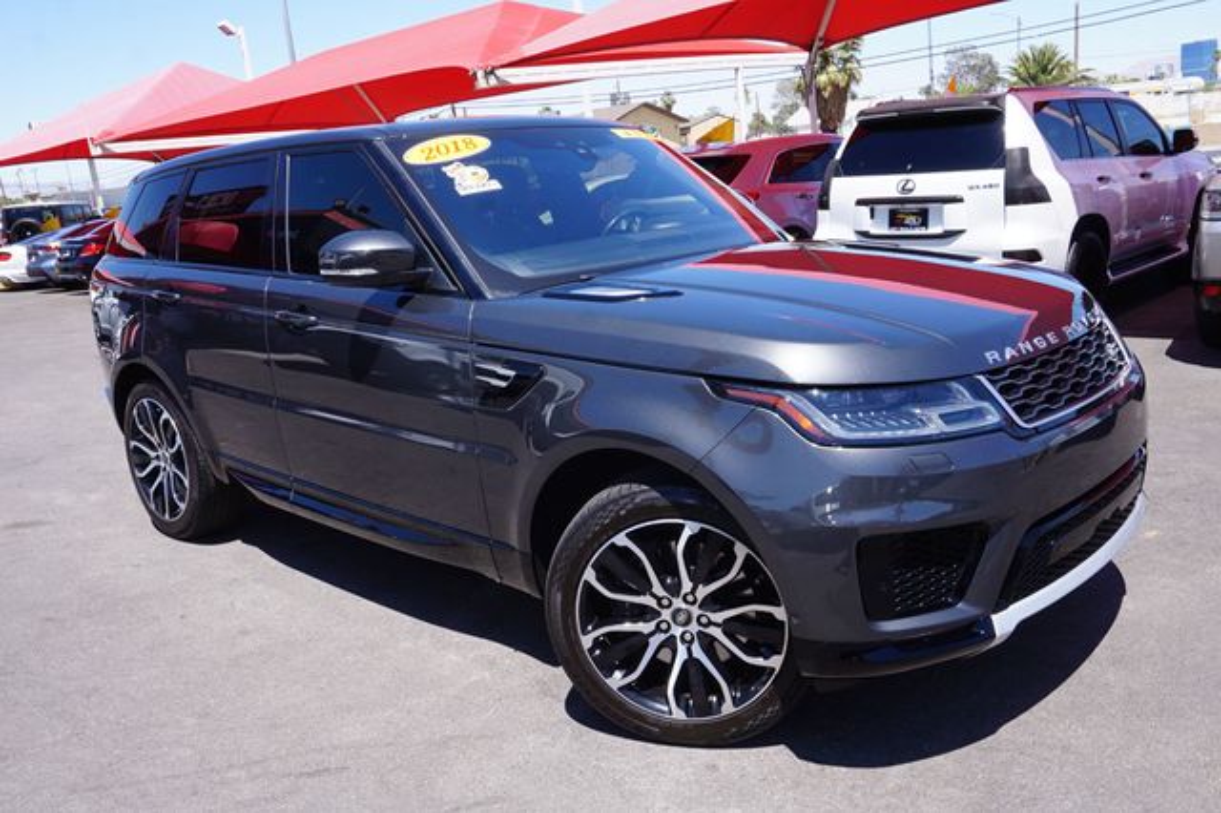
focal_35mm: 30
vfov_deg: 43.6
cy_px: 406
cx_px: 610
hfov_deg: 62.0
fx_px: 1017
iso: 100
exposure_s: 1/80
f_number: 11
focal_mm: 20
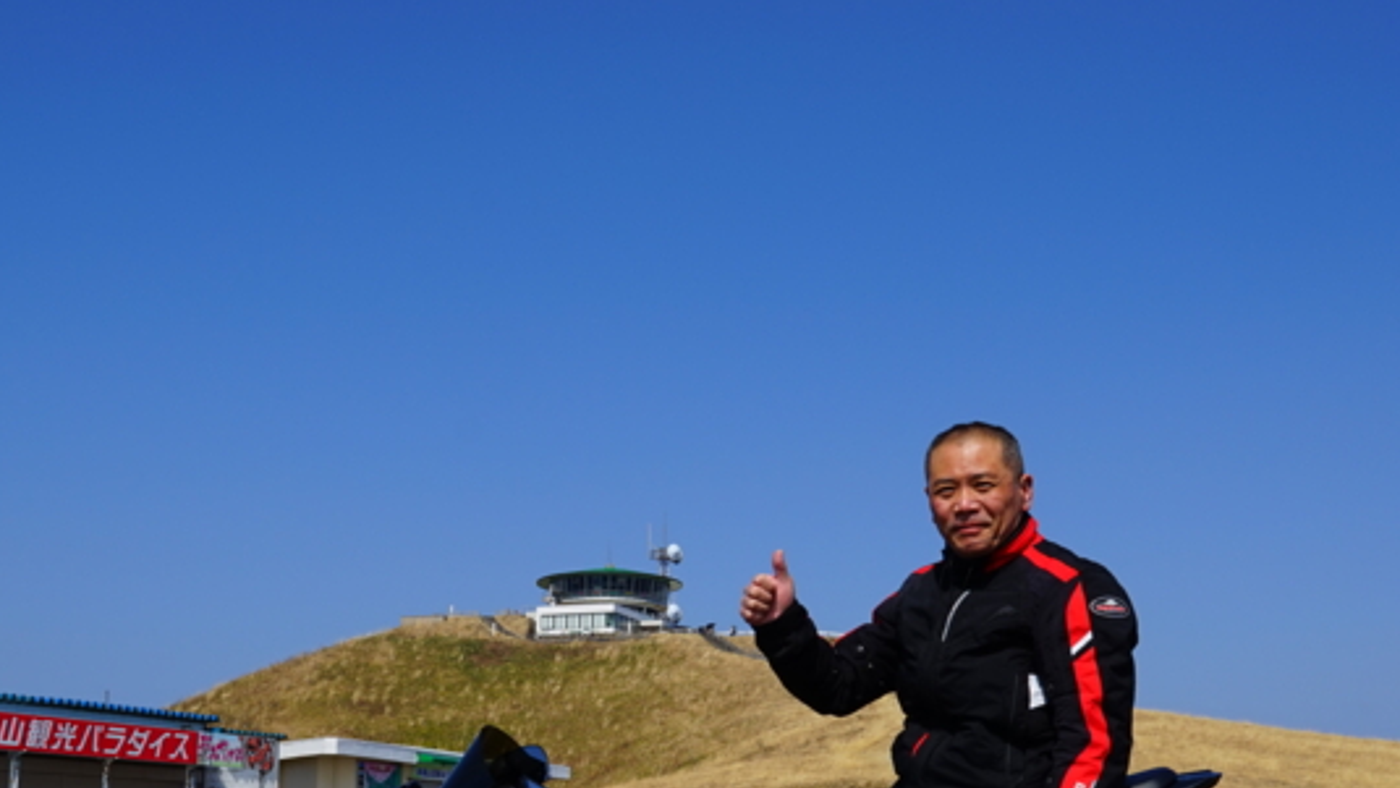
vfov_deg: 24.8
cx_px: 667
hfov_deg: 43.7
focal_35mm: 47
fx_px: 1745
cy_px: 674
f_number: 11
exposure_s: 1/320
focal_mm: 20
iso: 100
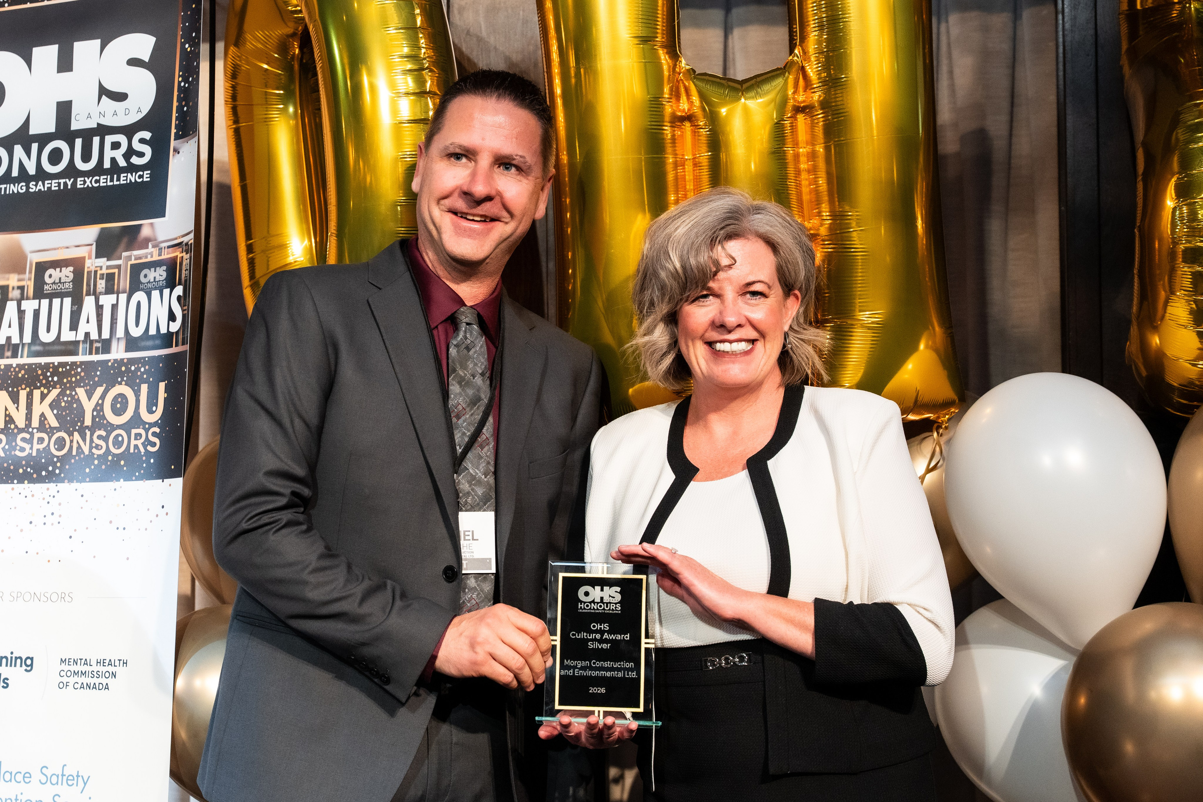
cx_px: 426
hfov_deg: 32.1
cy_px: 422
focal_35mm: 62
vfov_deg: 21.9
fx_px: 2074
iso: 1600
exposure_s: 1/160
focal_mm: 47.6
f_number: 4
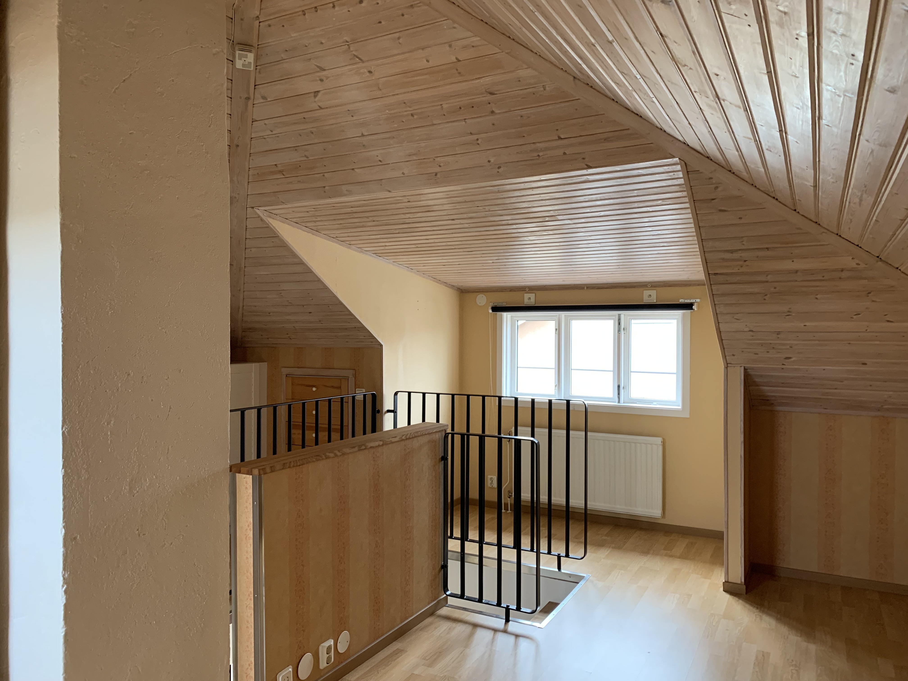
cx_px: 454
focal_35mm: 26
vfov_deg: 53.1
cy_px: 340
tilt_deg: +0.0
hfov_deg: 67.3
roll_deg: +0.1
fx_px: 682
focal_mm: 4.25
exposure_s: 1/60
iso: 125
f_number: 1.8
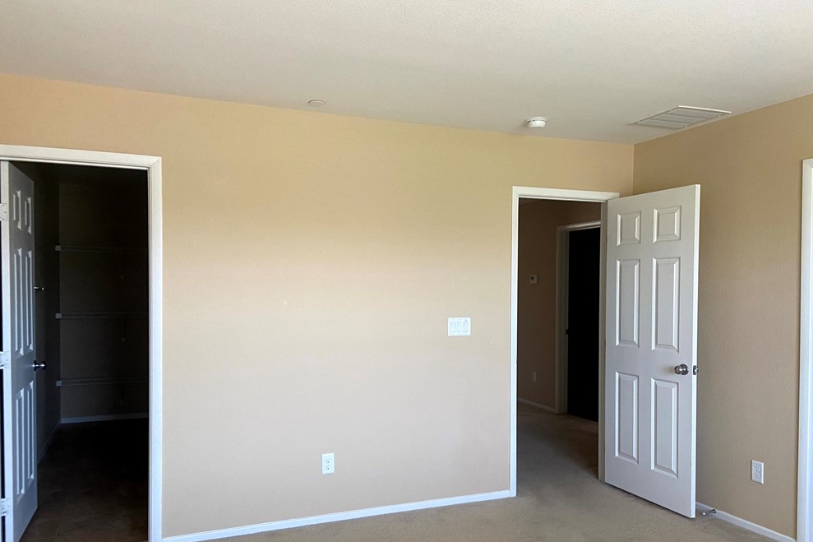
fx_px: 632
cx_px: 404
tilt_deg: -2.3
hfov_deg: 65.5
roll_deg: -0.4
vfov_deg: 46.3
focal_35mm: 28
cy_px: 301
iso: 125
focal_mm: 4.25
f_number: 1.8
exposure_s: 1/84
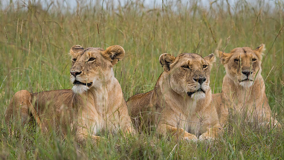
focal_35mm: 480
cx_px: 142
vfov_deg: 2.5
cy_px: 67
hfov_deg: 4.5
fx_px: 3611
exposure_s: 1/2000
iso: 900
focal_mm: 300
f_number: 8
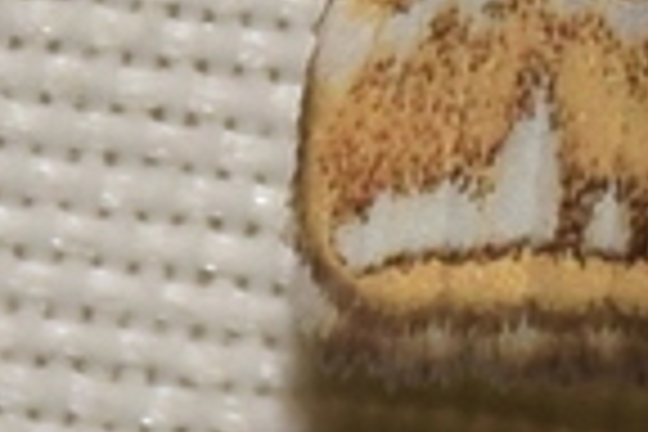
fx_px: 25270
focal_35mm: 1404
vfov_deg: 1.0
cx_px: 1012
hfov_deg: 1.5
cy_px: -774
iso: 125
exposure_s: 1/160
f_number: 14
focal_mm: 140
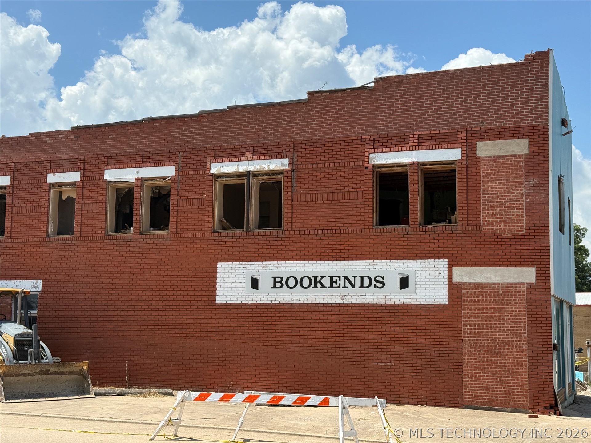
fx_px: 820
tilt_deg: +7.4
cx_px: 296
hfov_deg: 39.7
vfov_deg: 30.3
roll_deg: -0.7
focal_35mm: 48
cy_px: 222
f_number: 1.78
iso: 80
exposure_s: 1/5587
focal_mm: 6.76
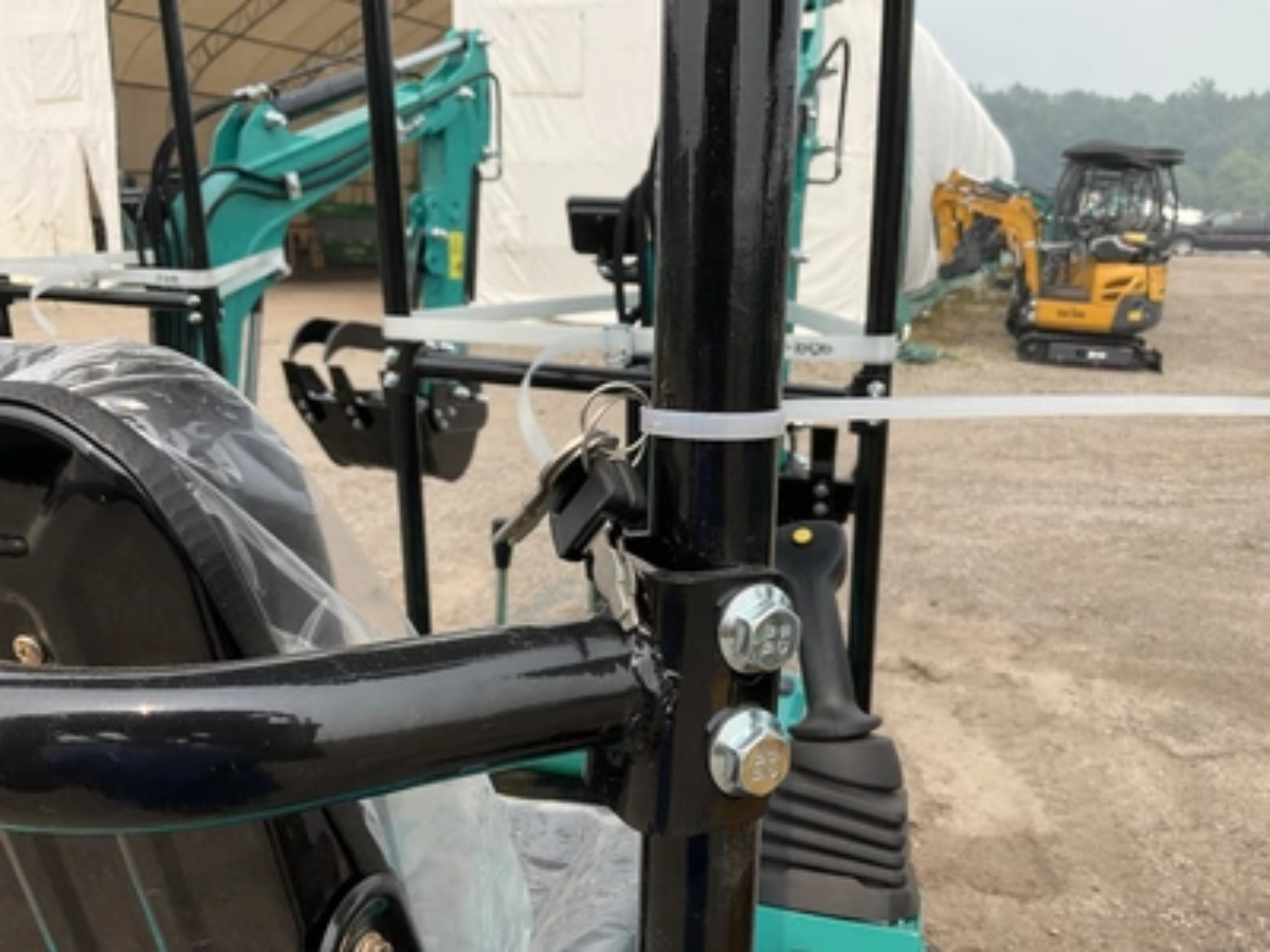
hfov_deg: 61.7
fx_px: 1064
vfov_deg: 48.2
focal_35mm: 29
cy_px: 476
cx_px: 635
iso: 25
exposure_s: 1/1144
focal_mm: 3
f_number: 1.8
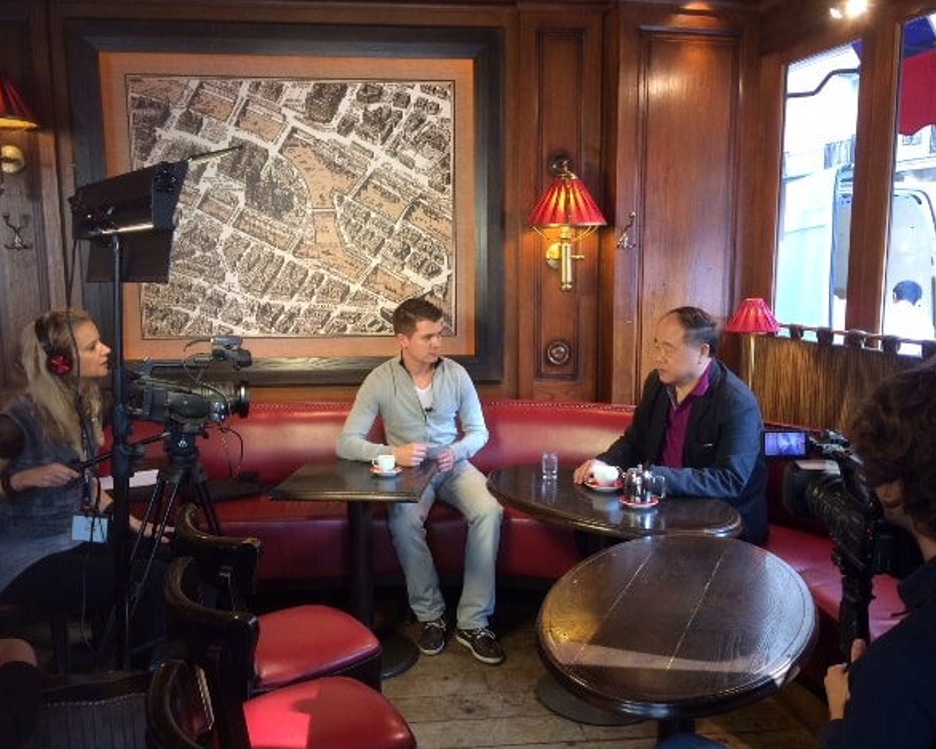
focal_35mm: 32
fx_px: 887
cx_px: 471
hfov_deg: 55.7
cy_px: 377
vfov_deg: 45.8
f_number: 2.2
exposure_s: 1/30
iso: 125
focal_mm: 4.12
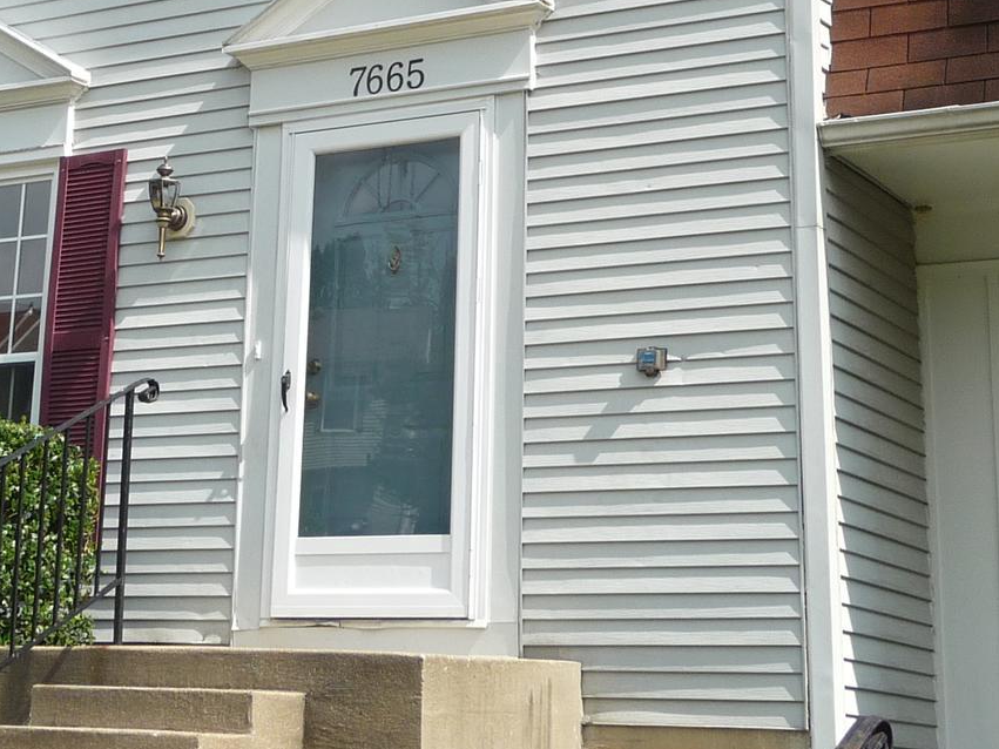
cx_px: 297
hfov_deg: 25.1
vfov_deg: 18.7
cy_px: 25
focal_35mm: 77
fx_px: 2222
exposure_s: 1/640
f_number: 3.5
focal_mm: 5.3
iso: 100
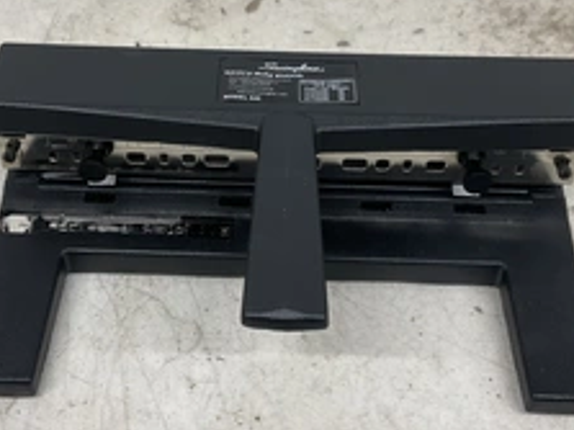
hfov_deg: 36.8
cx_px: 263
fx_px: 862
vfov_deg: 28.0
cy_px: 183
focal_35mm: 52
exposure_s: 1/120
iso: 40
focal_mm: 3
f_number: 1.8
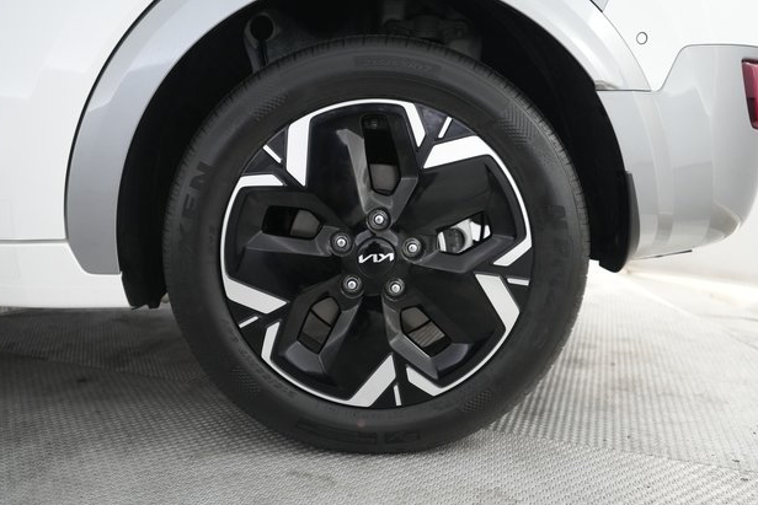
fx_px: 569
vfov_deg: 47.9
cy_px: 260
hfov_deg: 67.4
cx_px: 377
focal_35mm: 27
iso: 4000
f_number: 2.8
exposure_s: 1/160
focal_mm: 26
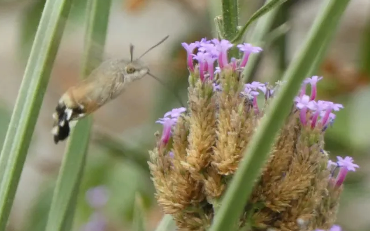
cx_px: 185
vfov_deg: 1.8
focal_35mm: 745
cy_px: 103
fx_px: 7512
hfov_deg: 2.8
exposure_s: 1/100
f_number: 5.6
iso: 320
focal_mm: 125.5
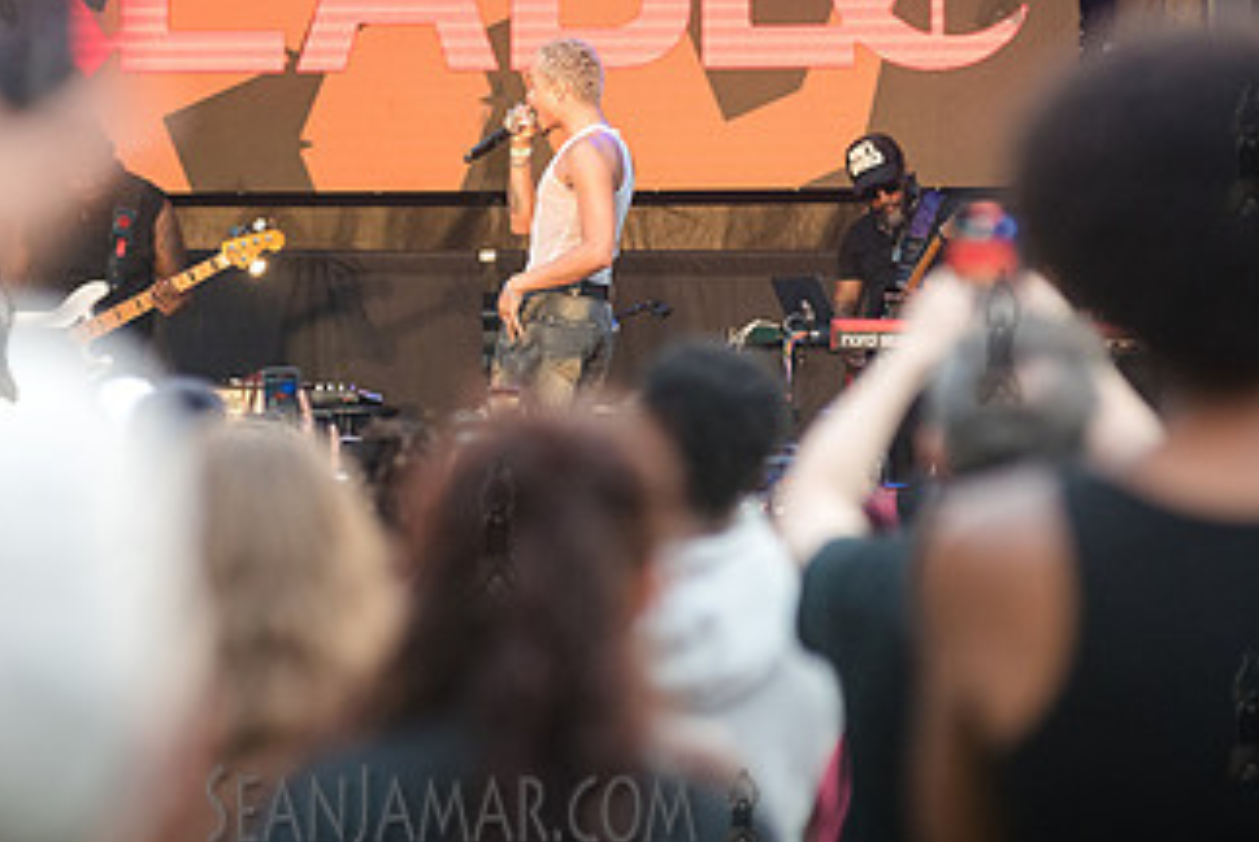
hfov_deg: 5.4
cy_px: 196
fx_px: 13406
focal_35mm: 383
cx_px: 512
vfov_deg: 3.6
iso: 2000
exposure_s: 1/640
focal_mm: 200
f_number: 4
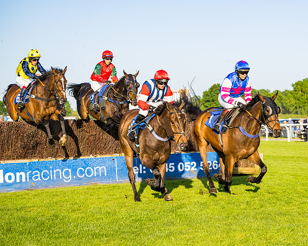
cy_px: 140
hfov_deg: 19.5
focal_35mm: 98
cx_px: 228
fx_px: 890
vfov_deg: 15.7
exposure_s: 1/2500
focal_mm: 70
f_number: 4
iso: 400
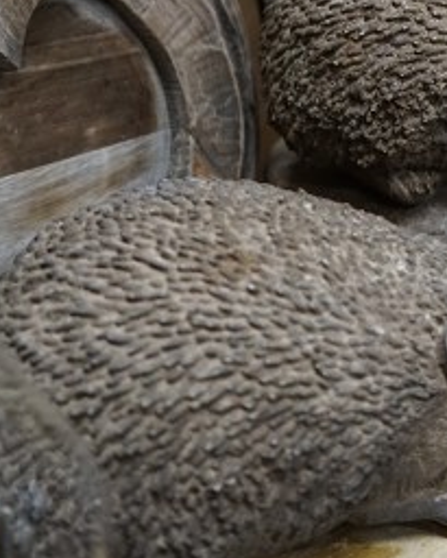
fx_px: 1091
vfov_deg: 28.1
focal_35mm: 66
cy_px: 107
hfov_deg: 22.5
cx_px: 419
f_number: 3.5
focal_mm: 30
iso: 3200
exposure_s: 1/160
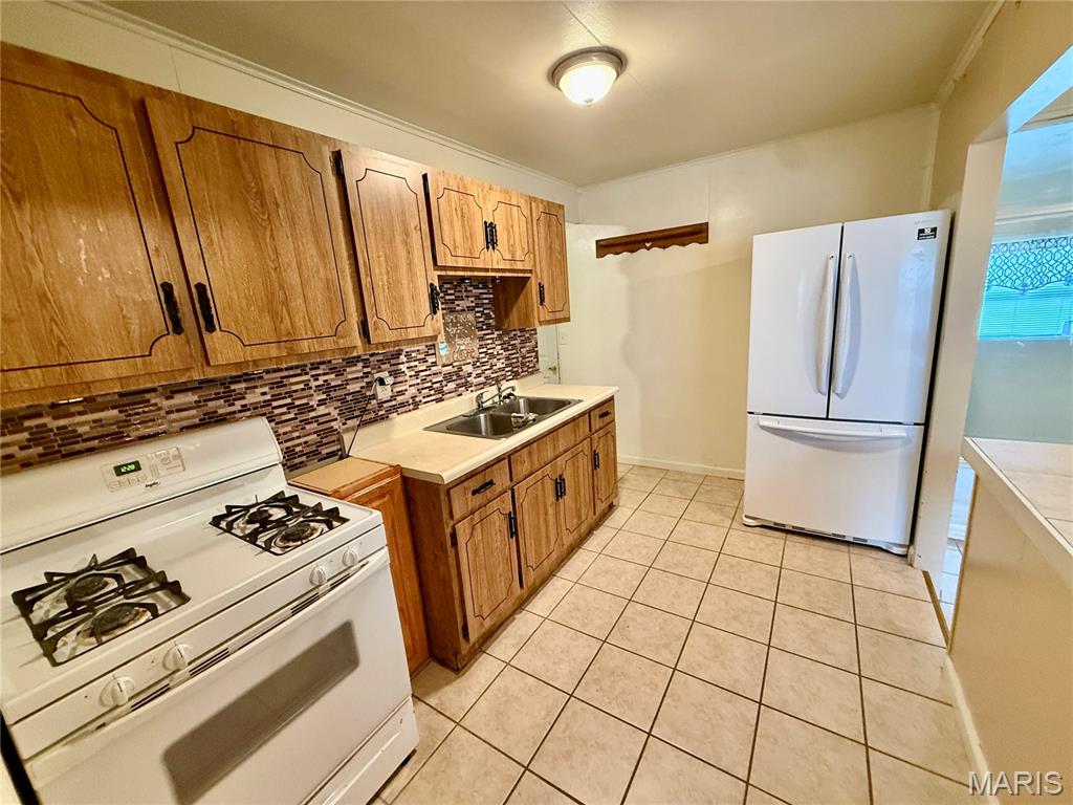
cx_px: 536
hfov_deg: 102.1
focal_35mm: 14
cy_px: 402
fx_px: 434
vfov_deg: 85.7
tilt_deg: -12.2
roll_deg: +4.2
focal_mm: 2.22
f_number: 2.2
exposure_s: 1/60
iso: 500
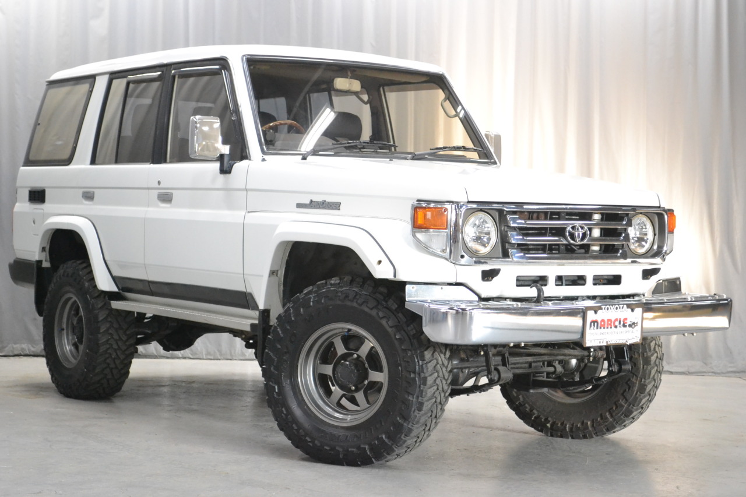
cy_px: 248
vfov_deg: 20.6
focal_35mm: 66
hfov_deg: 30.5
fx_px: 1367
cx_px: 373
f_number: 5.3
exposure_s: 1/60
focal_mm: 44
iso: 3200
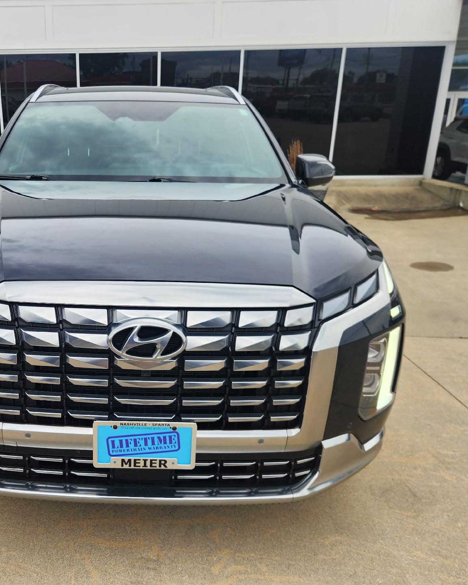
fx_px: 520
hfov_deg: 46.6
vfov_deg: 58.8
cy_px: 293
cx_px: 113
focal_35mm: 30
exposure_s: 1/488
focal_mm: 5.4
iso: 20
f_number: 1.8
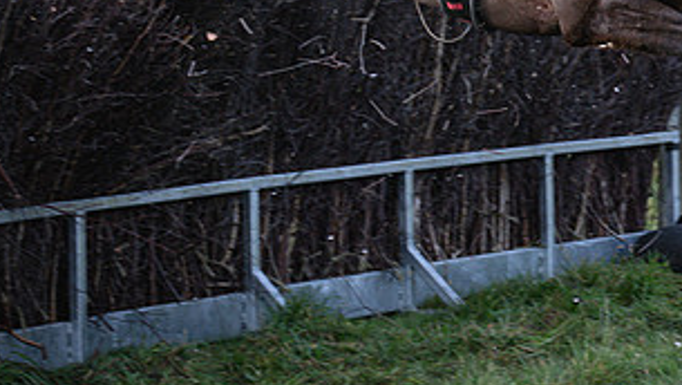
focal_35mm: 253
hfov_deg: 8.5
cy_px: -151
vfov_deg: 4.8
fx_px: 4578
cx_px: 697
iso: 400
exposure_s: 1/1000
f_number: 4
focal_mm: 70
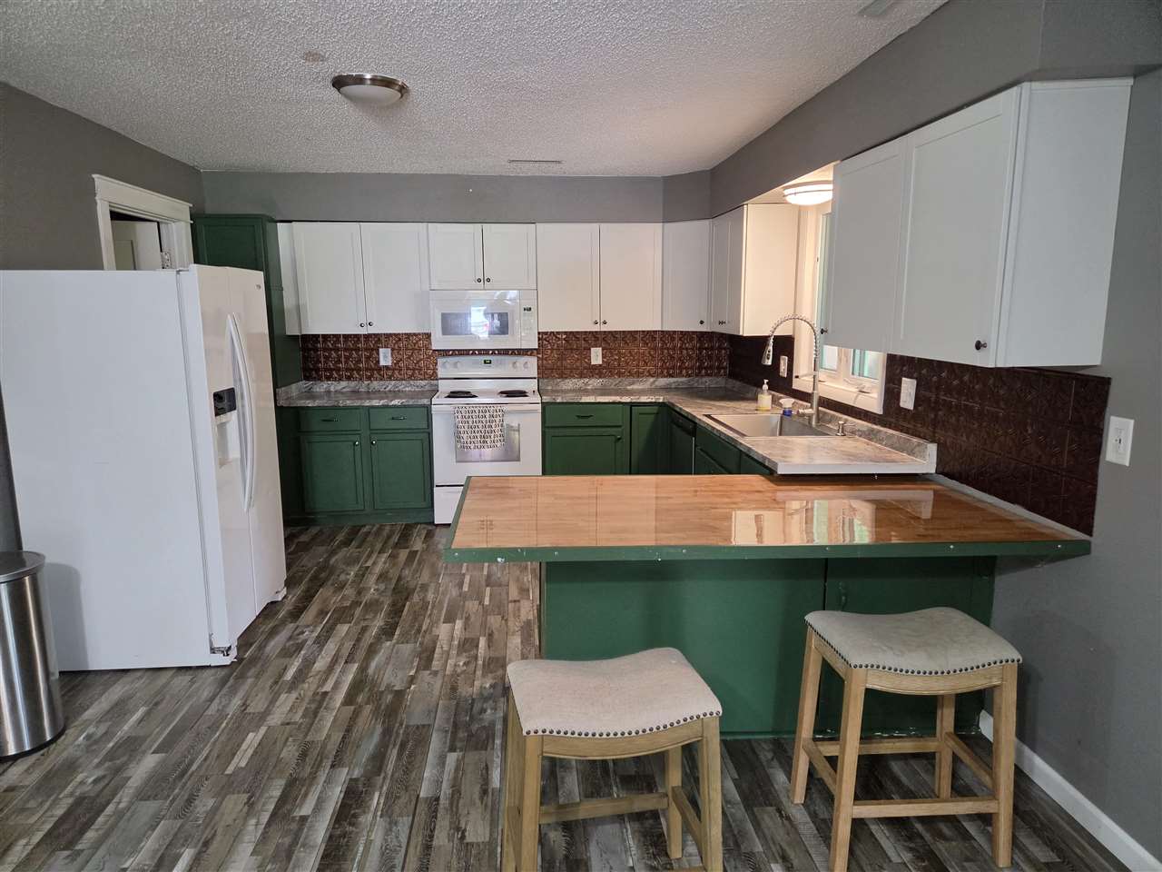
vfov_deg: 58.9
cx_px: 581
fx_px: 772
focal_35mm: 23
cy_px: 436
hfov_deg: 73.9
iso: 500
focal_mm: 5.4
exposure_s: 1/120
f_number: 1.8
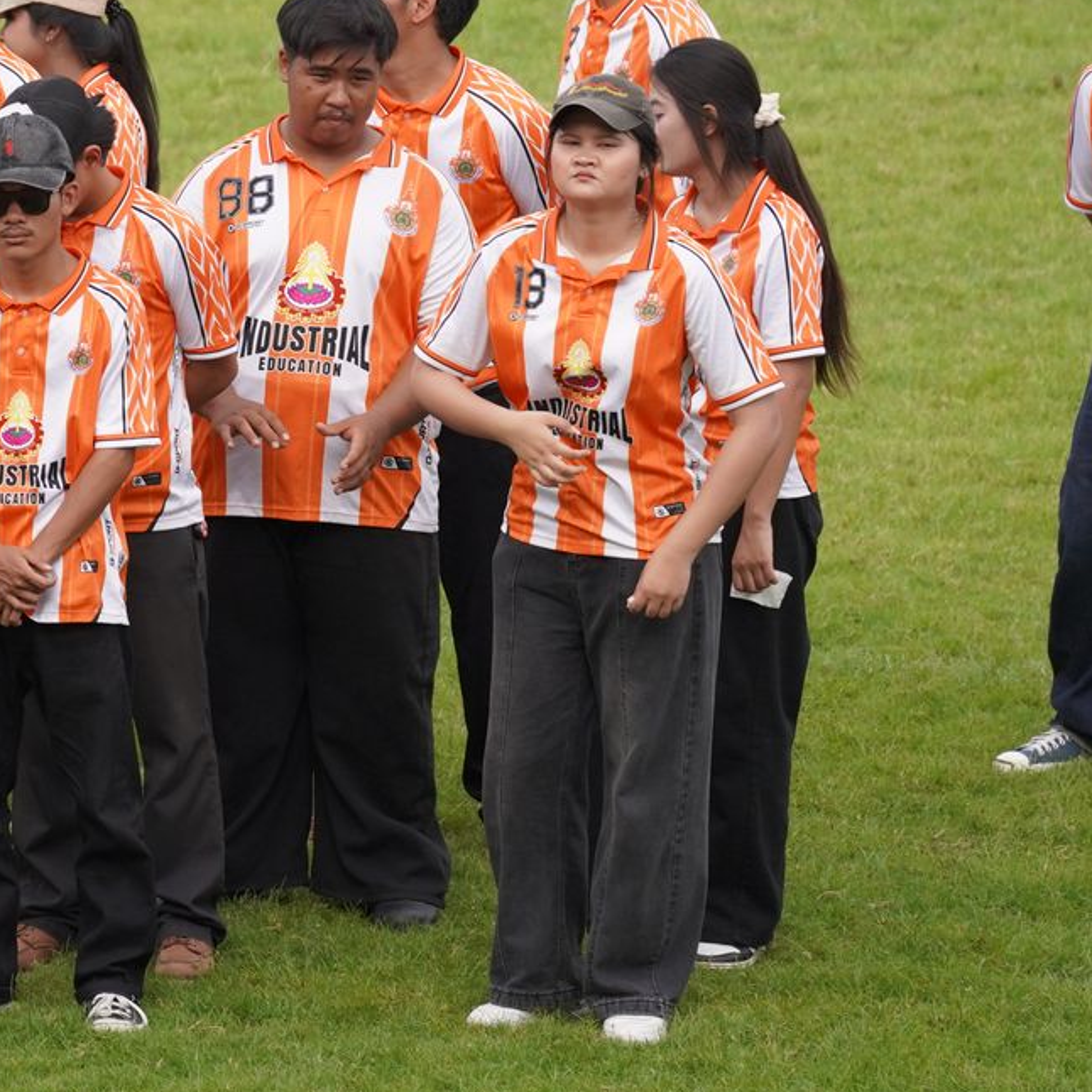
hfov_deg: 3.2
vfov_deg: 3.2
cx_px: -378
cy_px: 376
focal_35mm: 552
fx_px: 19701
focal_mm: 200
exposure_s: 1/3200
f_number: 2.8
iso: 500
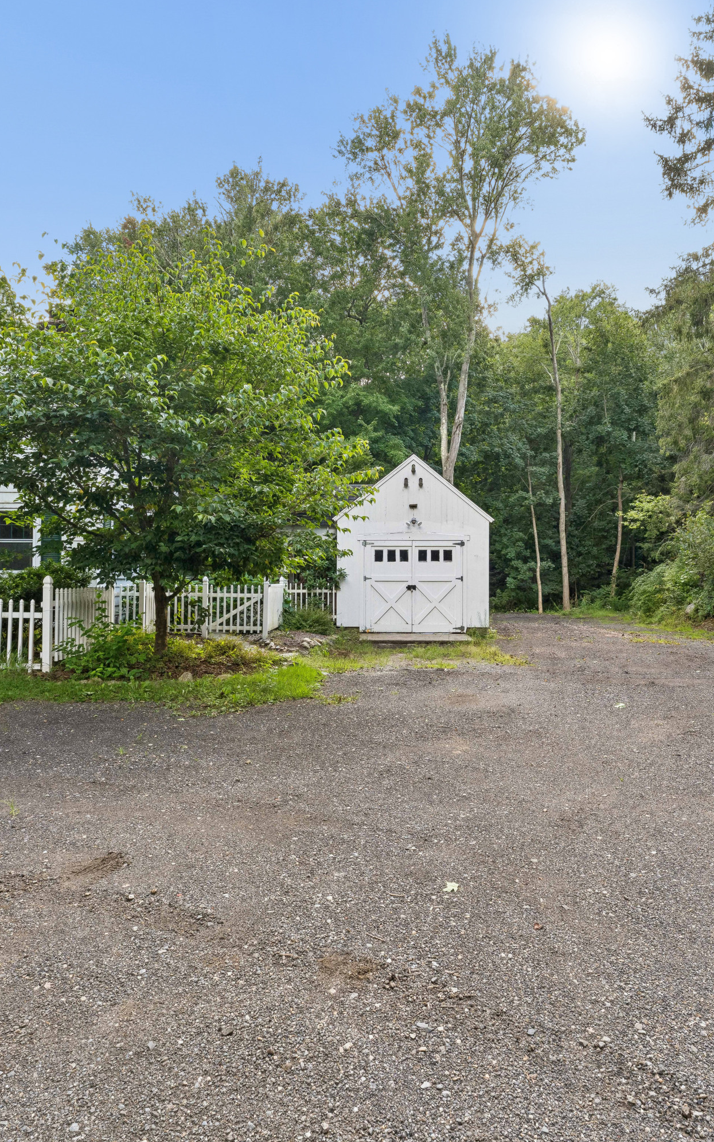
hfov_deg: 55.0
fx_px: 685
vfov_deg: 79.7
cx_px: 369
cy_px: 570
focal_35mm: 22
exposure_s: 1/40
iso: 400
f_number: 13
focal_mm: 14
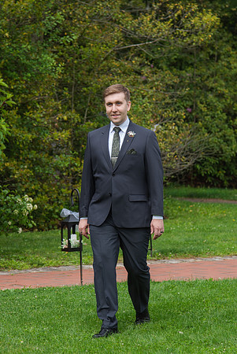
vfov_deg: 12.9
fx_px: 1566
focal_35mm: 159
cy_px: 169
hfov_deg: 8.7
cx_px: 117
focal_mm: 86
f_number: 4
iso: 110
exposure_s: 1/400
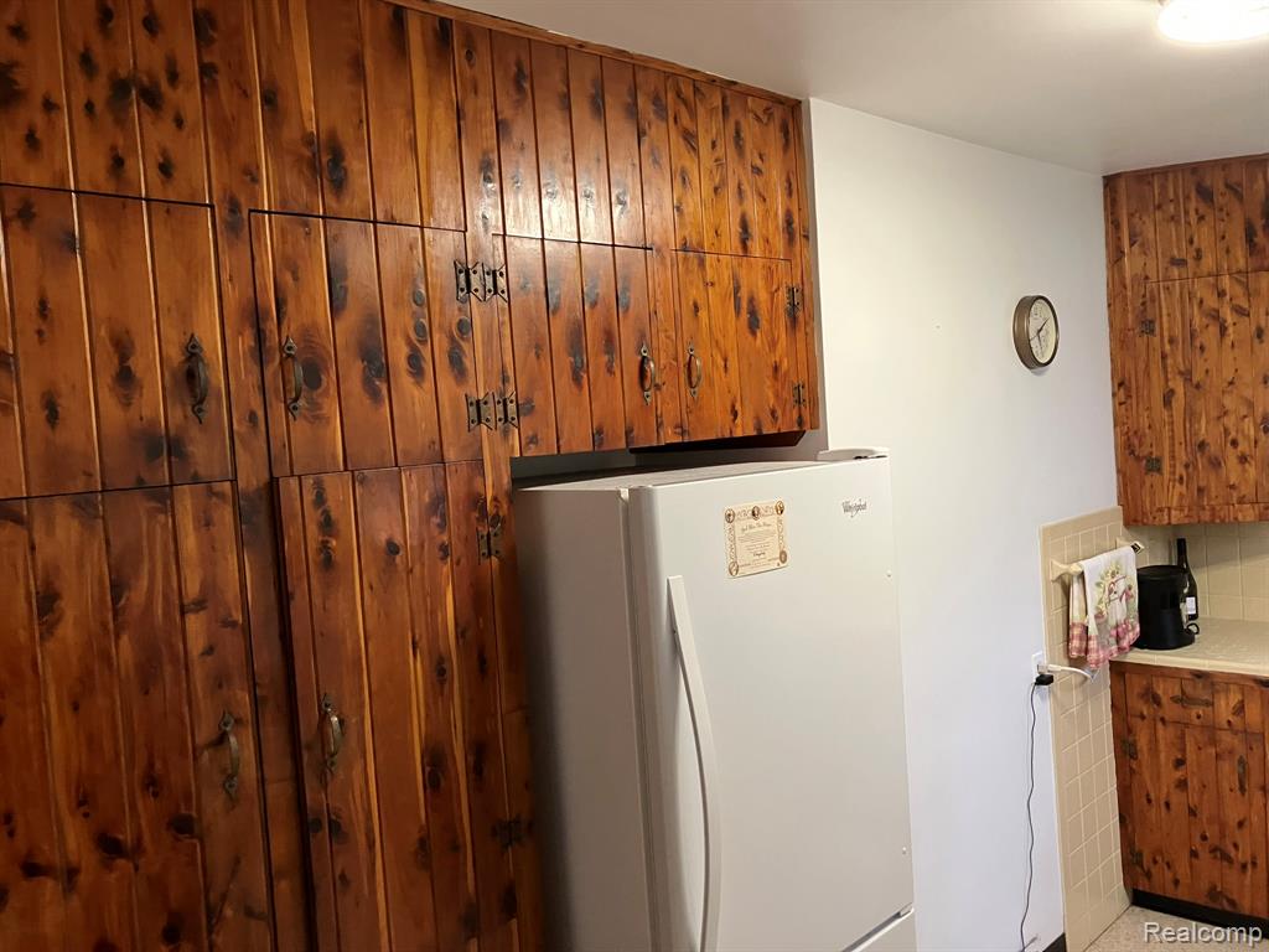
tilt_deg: -2.8
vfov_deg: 49.7
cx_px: 634
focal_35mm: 28
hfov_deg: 63.4
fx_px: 1026
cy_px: 476
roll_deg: +3.5
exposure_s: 1/60
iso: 200
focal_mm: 3.99
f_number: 1.8
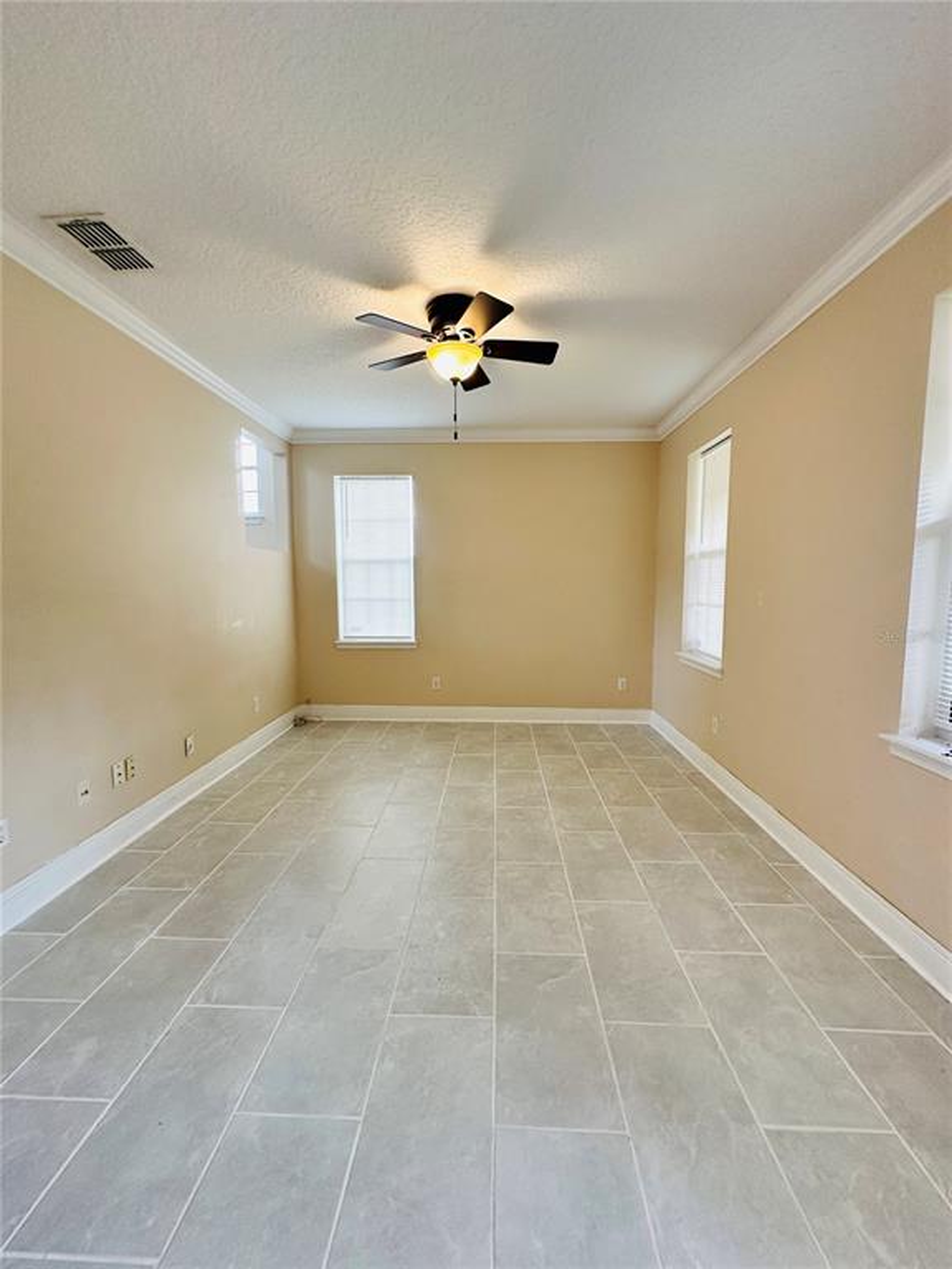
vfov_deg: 102.1
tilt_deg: -5.5
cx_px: 476
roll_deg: -0.7
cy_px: 634
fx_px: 513
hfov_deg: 85.7
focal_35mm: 14
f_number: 2.2
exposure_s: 1/60
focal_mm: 2.22
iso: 160
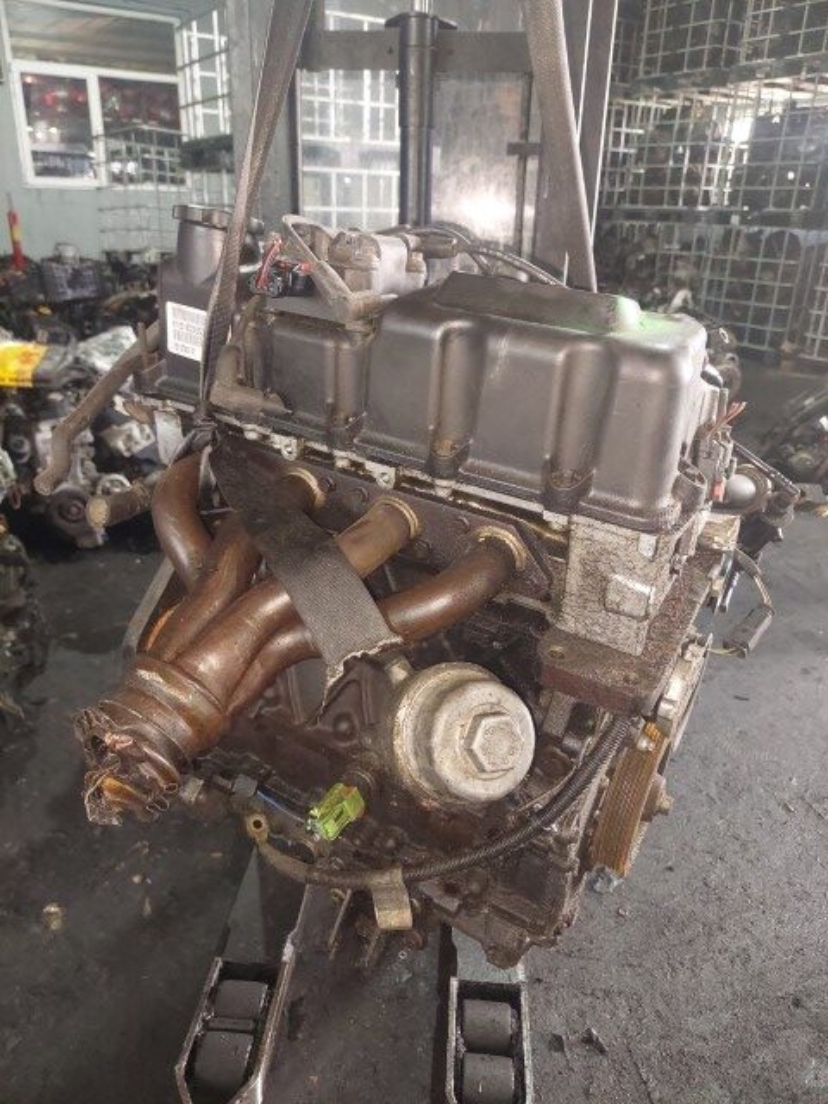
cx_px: 414
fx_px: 797
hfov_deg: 54.9
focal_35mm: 25
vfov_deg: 69.4
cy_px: 552
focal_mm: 5.23
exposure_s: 1/50
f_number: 1.8
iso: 400
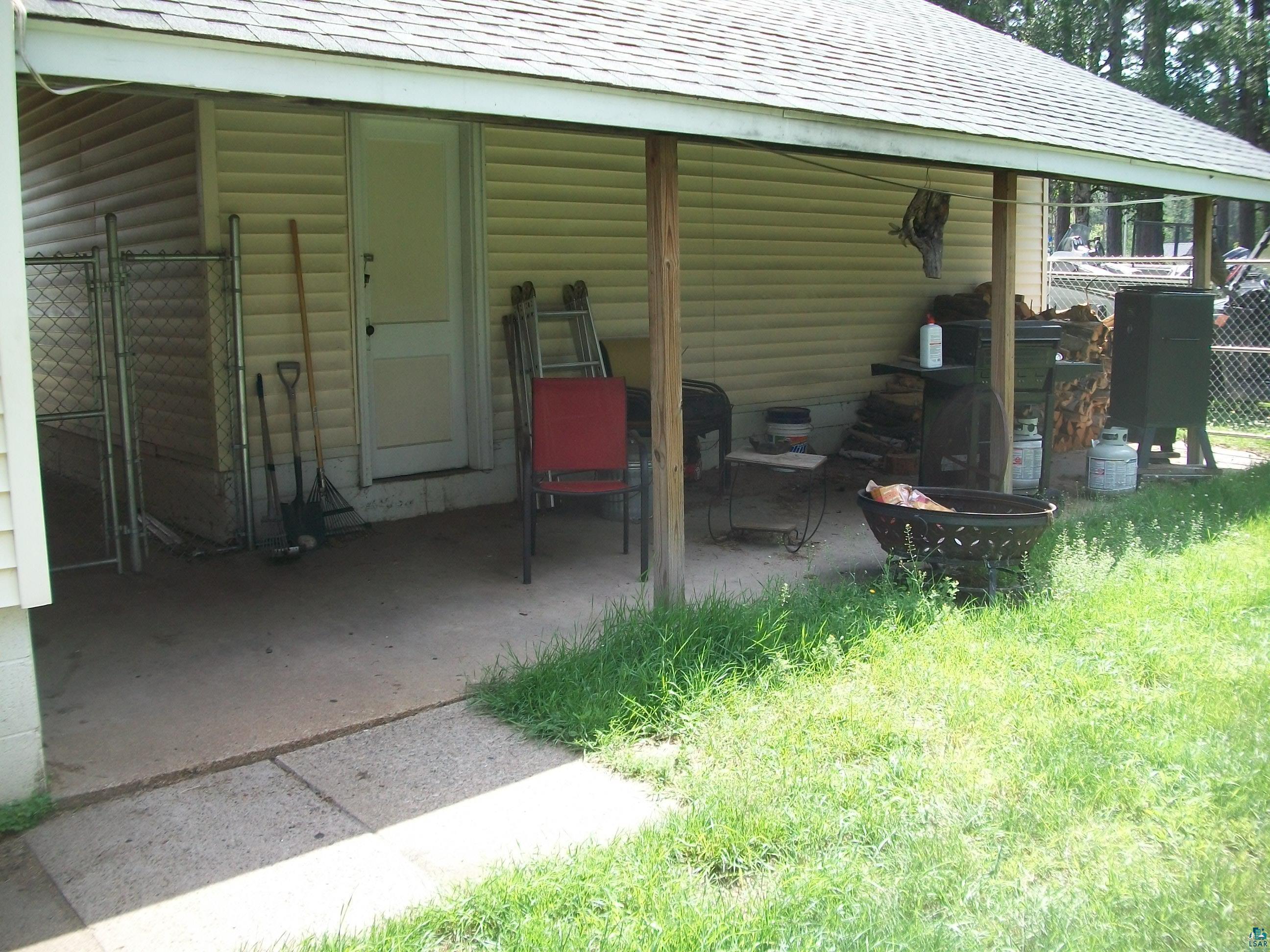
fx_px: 1174
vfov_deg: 44.2
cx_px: 635
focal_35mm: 32
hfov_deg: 56.8
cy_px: 476
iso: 80
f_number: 2.9
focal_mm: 5.7
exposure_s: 1/250
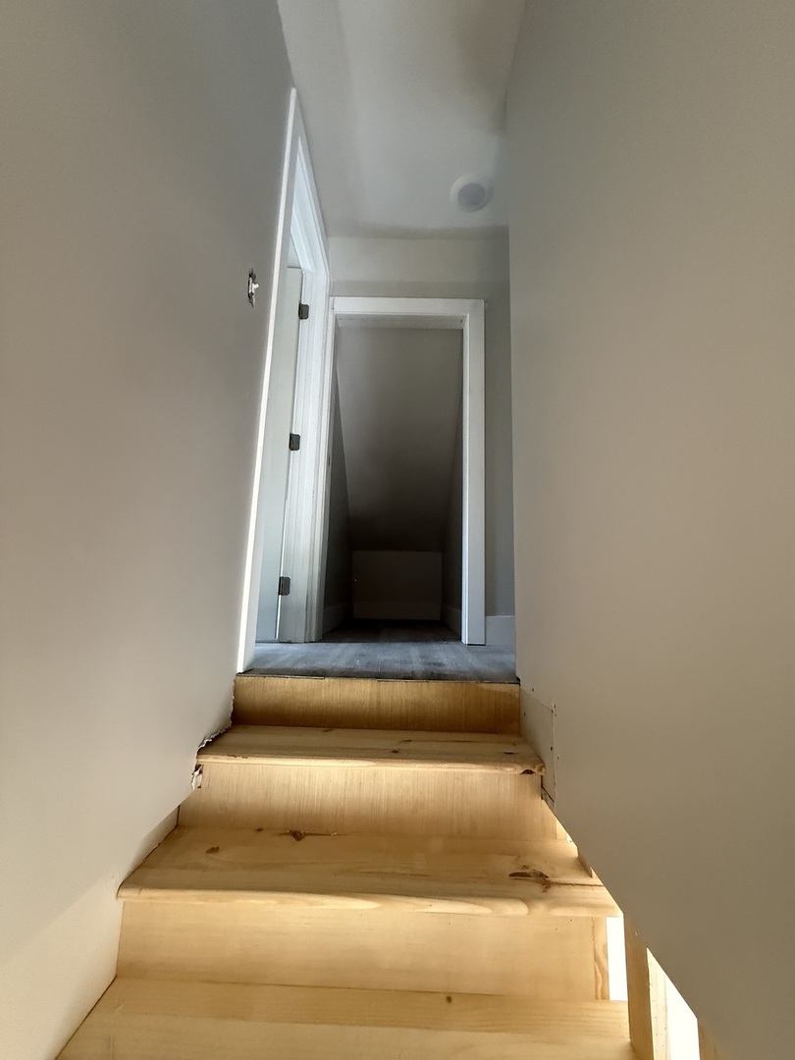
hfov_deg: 85.7
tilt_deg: +7.6
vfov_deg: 102.1
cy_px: 530
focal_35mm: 14
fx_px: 429
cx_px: 398
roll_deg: -2.9
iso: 800
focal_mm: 2.22
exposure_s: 1/60
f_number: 2.2
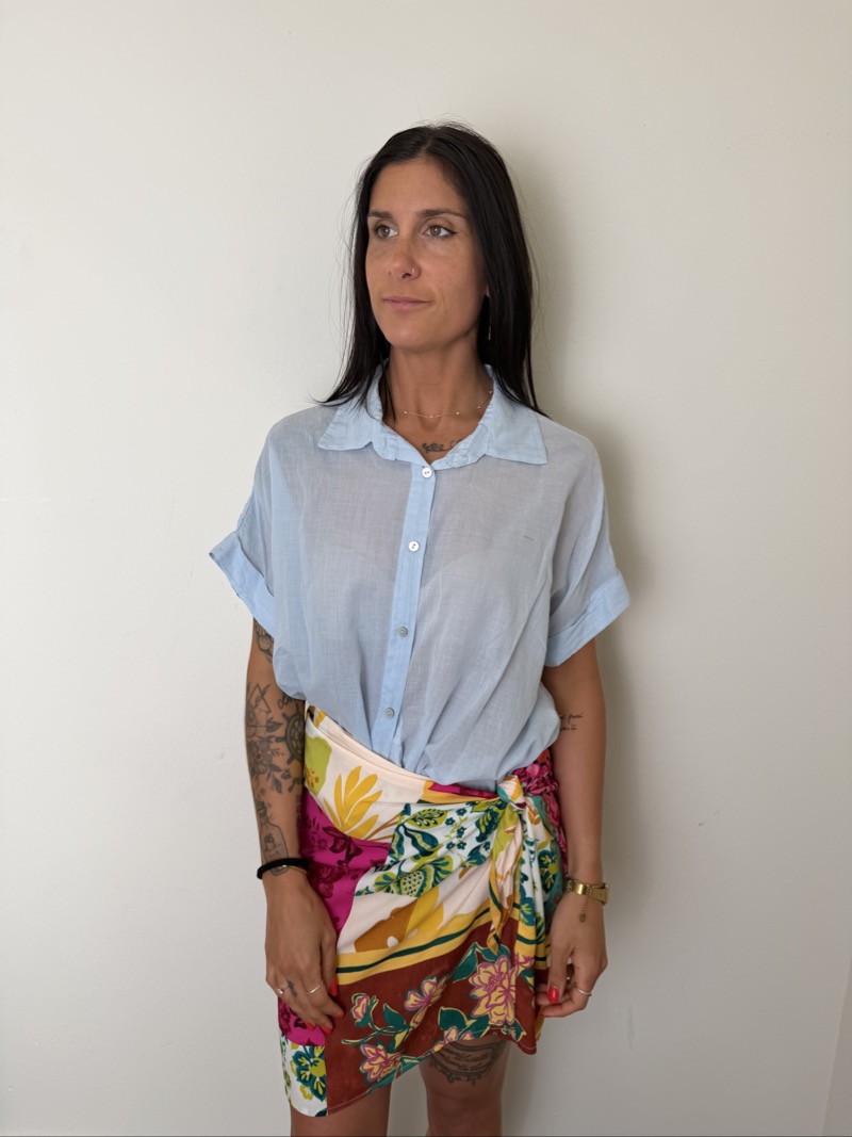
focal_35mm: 24
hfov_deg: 56.8
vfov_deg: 71.6
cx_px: 426
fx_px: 788
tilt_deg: -13.5
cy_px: 568
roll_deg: -2.4
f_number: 1.78
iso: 80
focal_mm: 6.76
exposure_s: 1/448
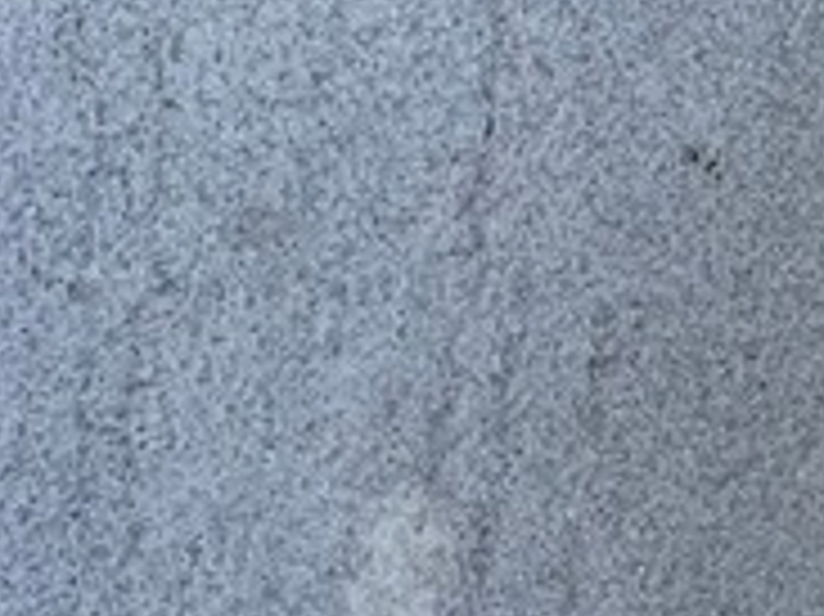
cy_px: -625
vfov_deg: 4.3
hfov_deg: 5.9
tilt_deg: -26.9
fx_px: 8017
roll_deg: -6.5
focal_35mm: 337
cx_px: 599
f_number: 2.8
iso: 32
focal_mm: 9
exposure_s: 1/119
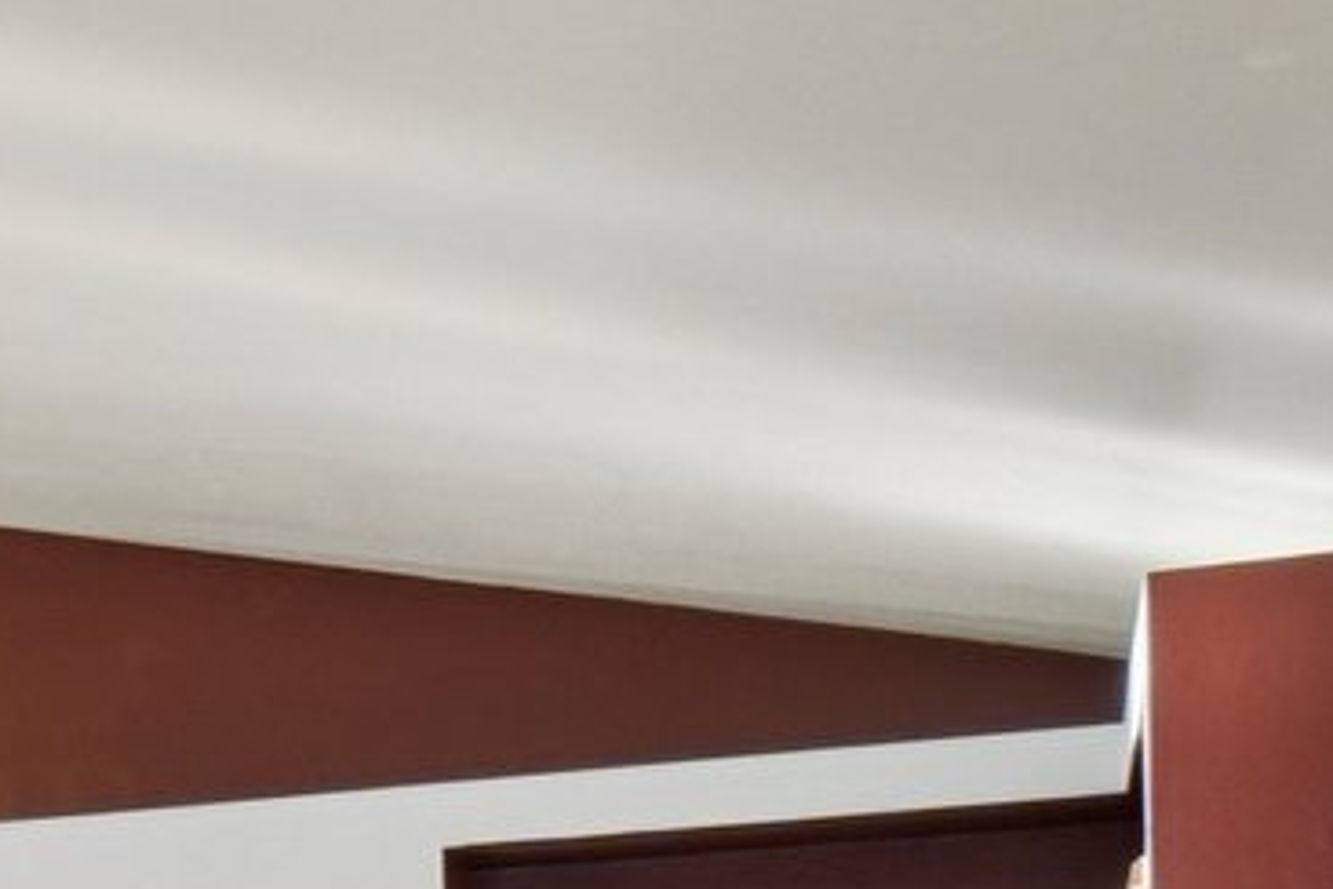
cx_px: -1155
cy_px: 1550
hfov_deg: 18.3
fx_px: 3110
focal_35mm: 84
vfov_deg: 14.5
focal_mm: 10
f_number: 8
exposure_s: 1/20
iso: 400
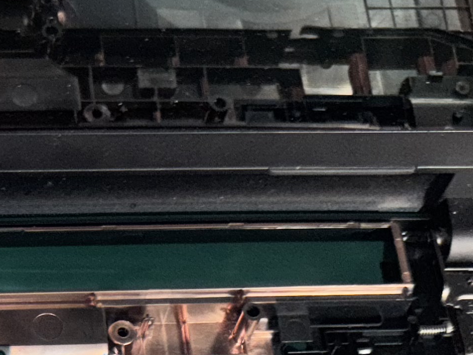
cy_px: 608
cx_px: -106
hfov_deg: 17.0
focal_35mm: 110
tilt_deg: -75.1
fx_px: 1503
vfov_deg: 12.5
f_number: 1.6
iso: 100
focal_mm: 5.96
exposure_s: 1/15
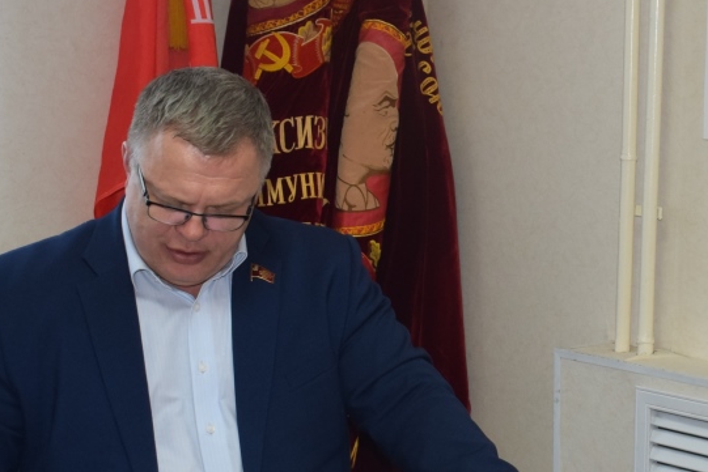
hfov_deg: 28.1
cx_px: 529
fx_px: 1396
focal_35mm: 71
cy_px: 375
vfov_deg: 19.0
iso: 800
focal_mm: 25
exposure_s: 1/100
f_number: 5
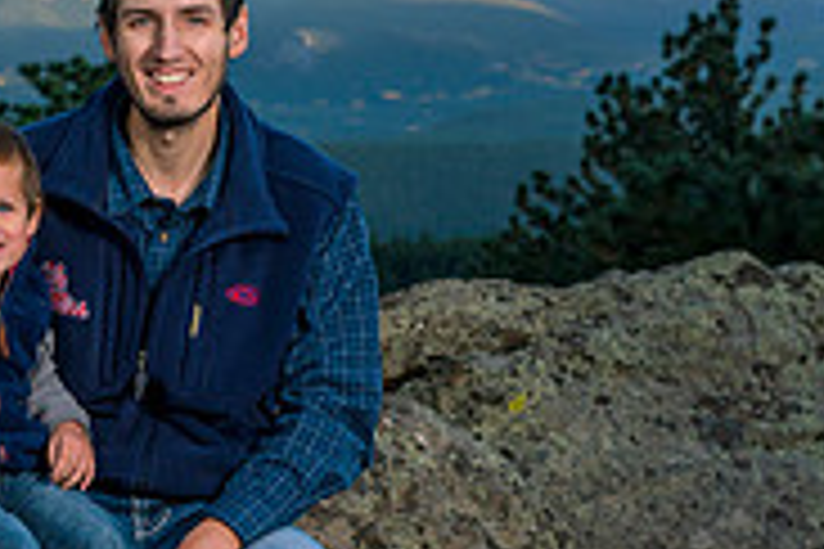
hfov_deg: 17.8
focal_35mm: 111
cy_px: 466
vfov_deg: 12.3
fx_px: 2540
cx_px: -59
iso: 100
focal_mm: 35
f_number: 5
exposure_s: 1/200
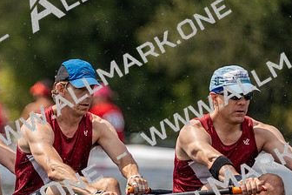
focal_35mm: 1036
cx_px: 77
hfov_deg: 2.0
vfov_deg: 1.3
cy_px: 161
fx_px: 8402
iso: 250
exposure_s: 1/1600
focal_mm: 600
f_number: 6.3
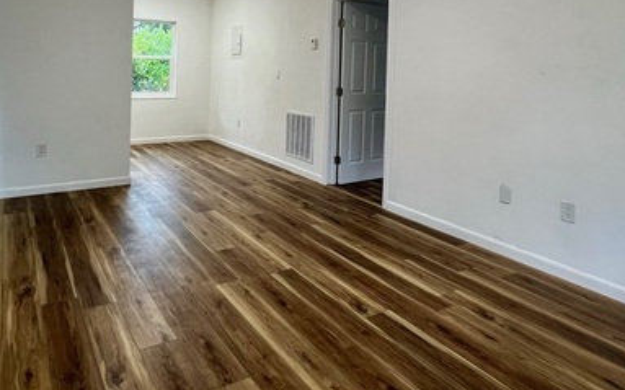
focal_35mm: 24
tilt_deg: -1.6
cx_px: 257
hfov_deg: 74.2
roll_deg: -2.1
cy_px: 72
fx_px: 409
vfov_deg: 47.9
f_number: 1.8
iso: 160
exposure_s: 1/120
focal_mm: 1.57
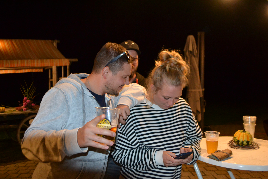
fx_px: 246
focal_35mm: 33
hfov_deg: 57.2
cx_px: 134
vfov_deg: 40.0
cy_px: 90
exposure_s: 1/60
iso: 2200
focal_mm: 22
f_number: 3.8
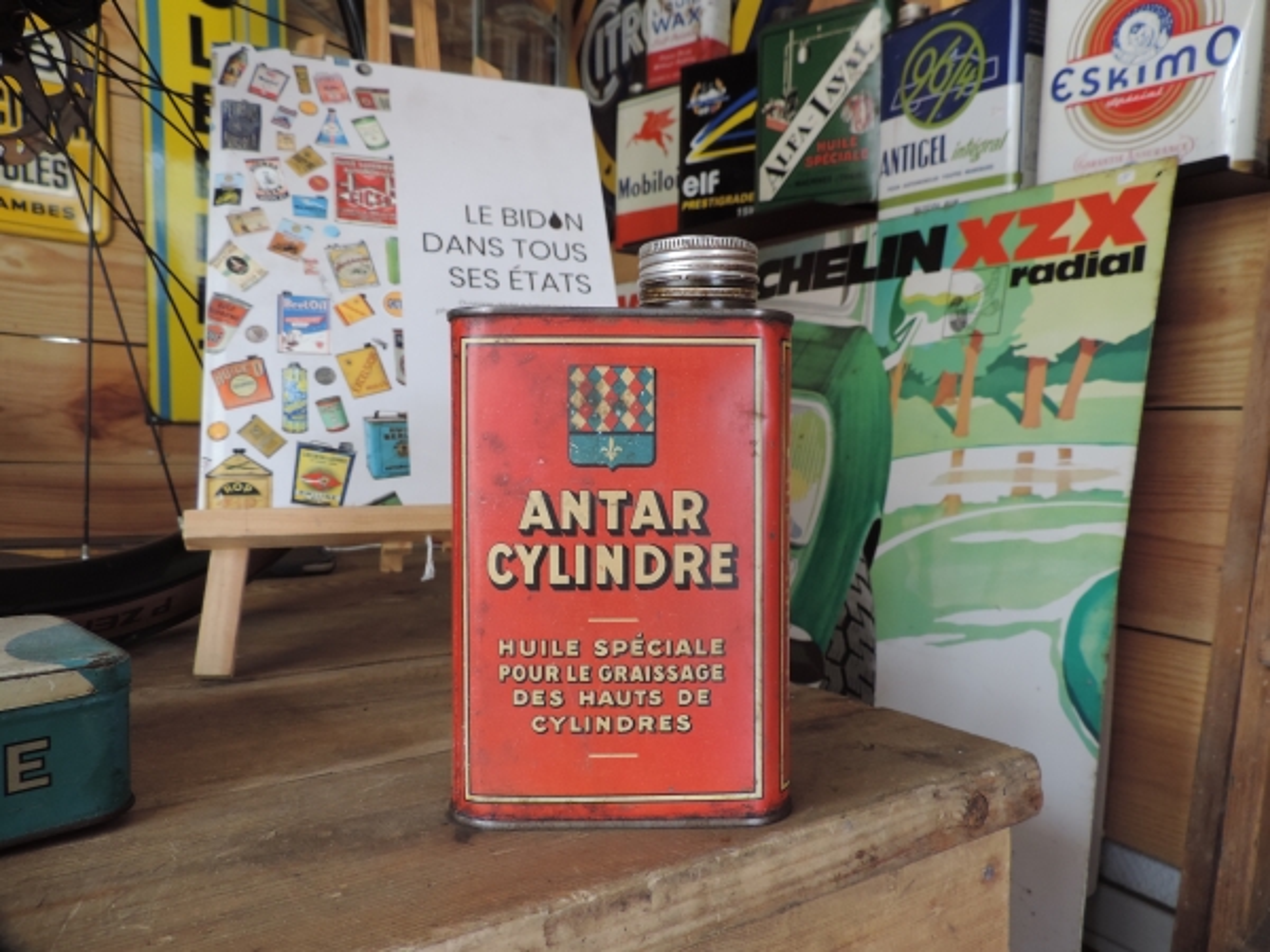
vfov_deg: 56.8
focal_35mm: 24
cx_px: 635
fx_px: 881
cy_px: 476
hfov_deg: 71.6
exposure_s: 1/30
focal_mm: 4.3
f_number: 3
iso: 160
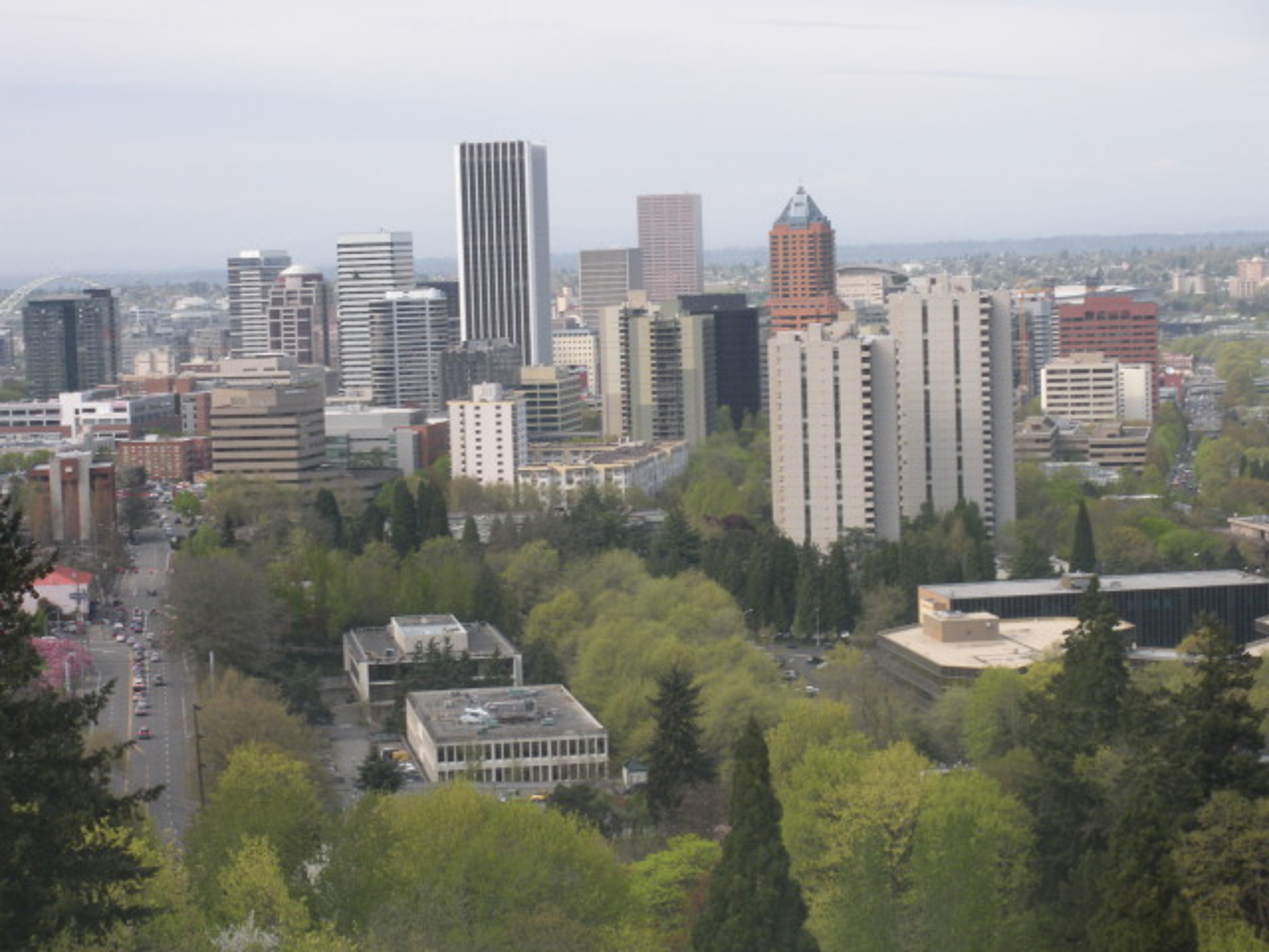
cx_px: 634
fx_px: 2969
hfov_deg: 24.1
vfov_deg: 18.2
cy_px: 476
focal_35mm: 81
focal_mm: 14.2
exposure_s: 1/124
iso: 95
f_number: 4.8
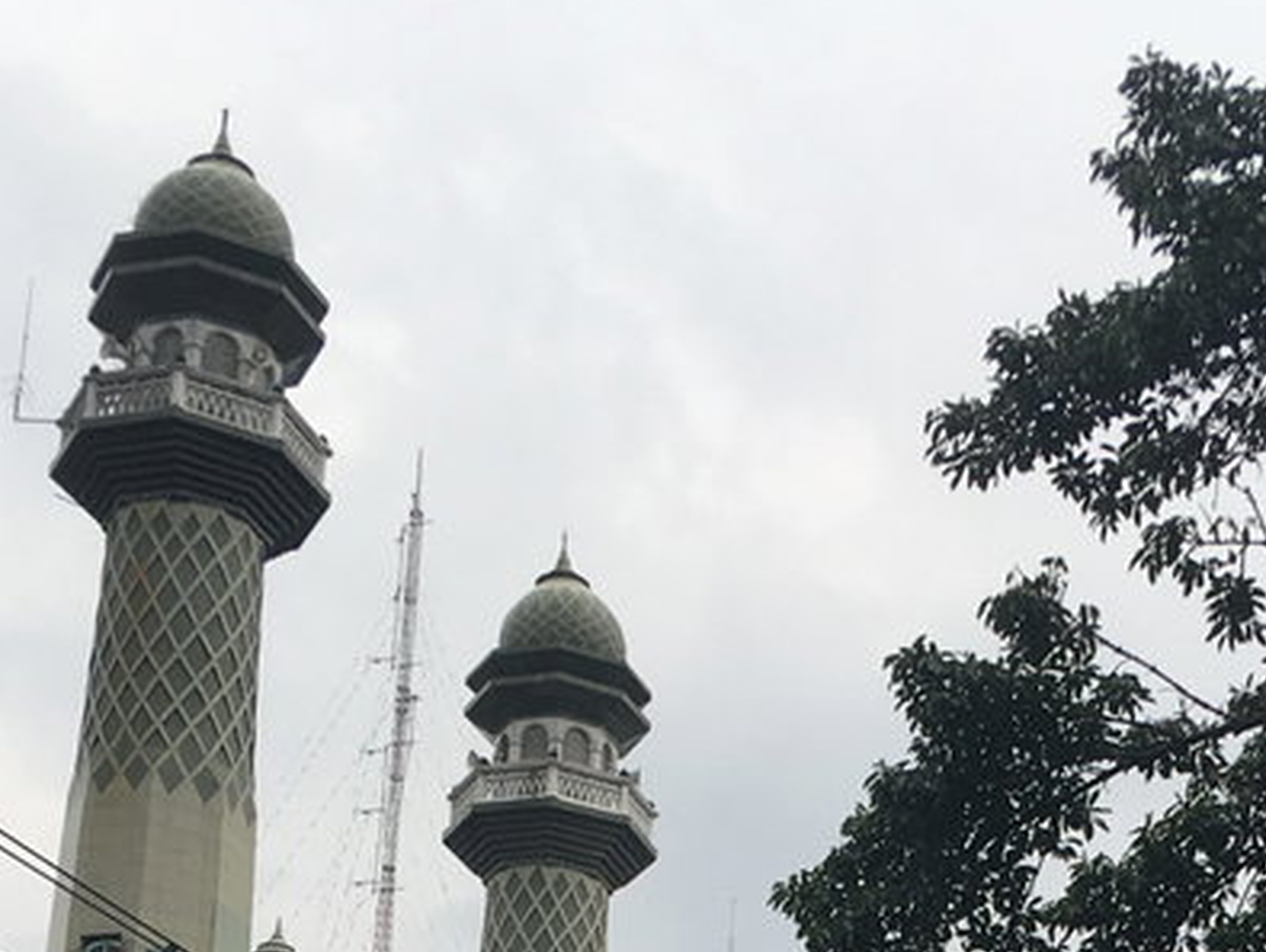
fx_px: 3221
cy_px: 1398
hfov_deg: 22.0
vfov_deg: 15.6
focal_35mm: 88
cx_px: 994
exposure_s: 1/208
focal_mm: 4.15
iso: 25
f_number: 2.2
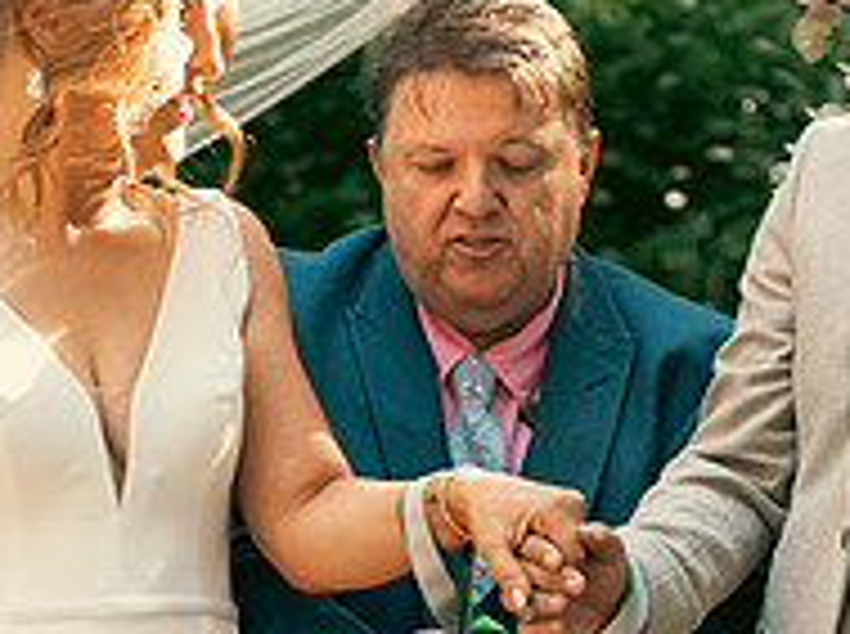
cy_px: 569
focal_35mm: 207
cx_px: 540
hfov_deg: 9.6
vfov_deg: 7.1
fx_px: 5073
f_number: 3.5
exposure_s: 1/160
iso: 320
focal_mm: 70
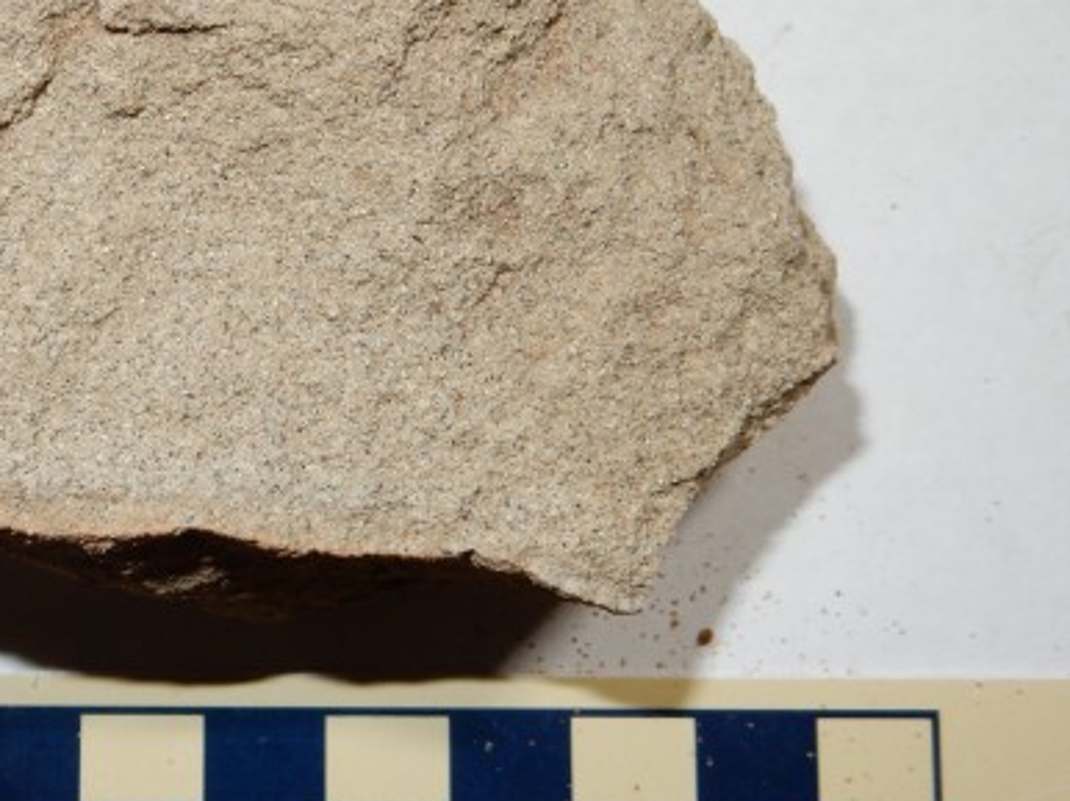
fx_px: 1730
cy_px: 305
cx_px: 241
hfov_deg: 33.5
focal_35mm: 56
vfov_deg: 26.0
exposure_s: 1/30
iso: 200
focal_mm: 6.4
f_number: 5.6
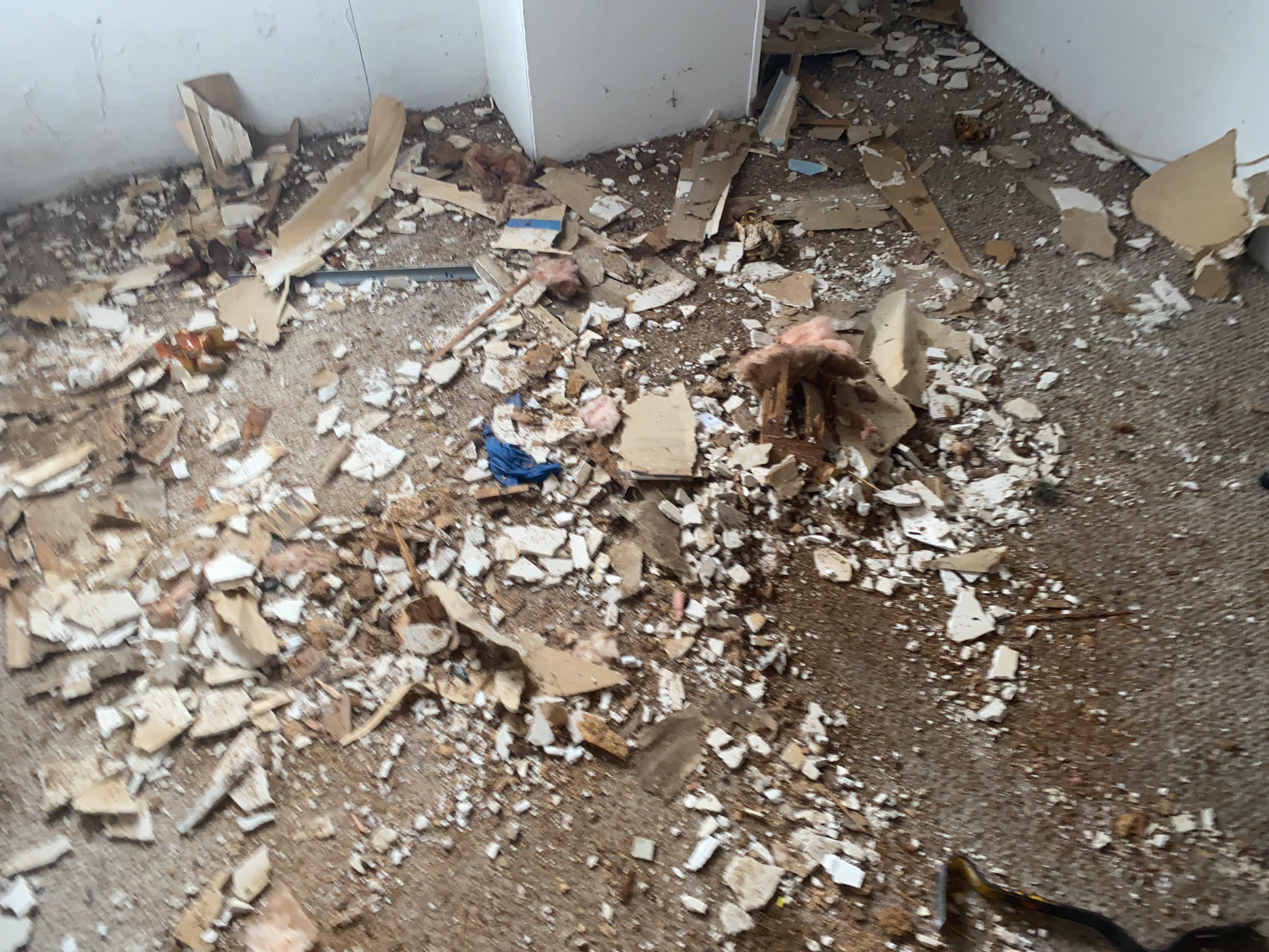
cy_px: 476
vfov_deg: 44.2
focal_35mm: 32
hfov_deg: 56.8
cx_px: 634
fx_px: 1173
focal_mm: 4.25
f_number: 1.8
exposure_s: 1/30
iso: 200
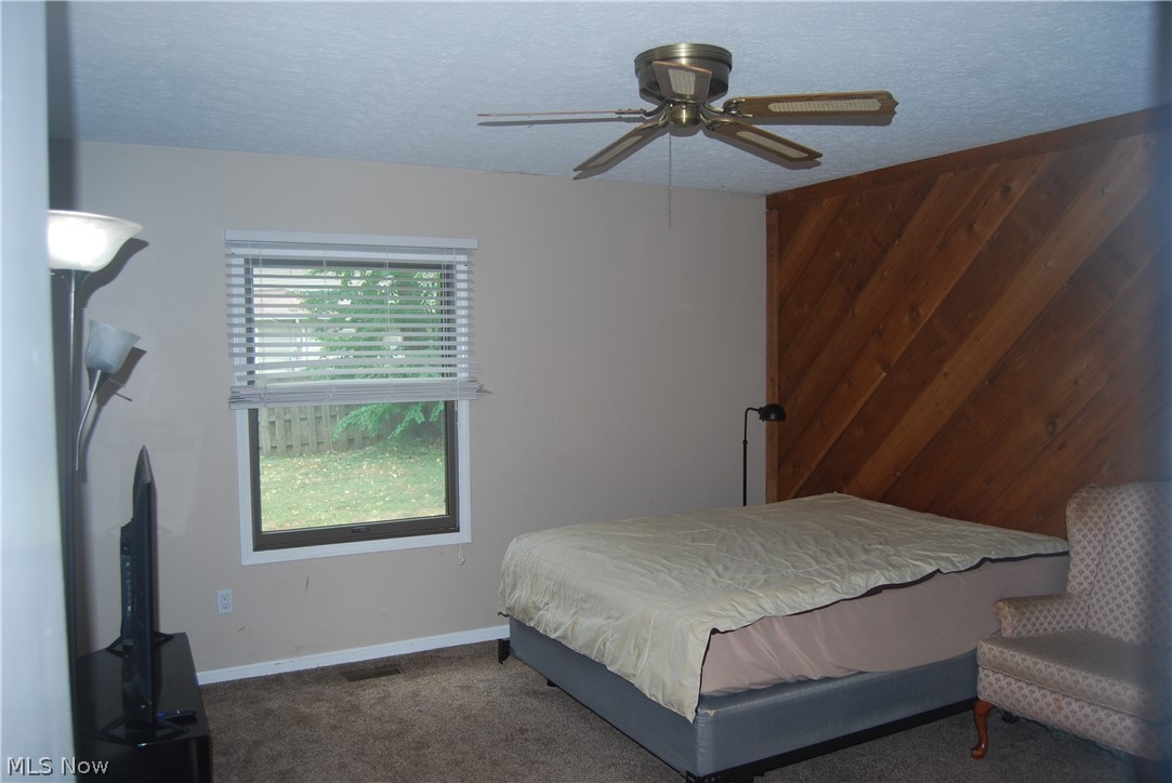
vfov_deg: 48.0
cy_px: 392
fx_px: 880
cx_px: 586
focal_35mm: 27
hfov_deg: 67.3
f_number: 3.5
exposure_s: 1/60
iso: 200
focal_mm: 18
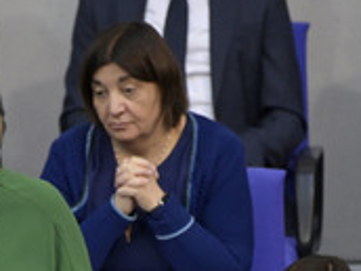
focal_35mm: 1259
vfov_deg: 1.2
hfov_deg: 1.6
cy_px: 303
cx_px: 24
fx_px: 13130
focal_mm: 500
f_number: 5.6
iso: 10000
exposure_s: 1/320
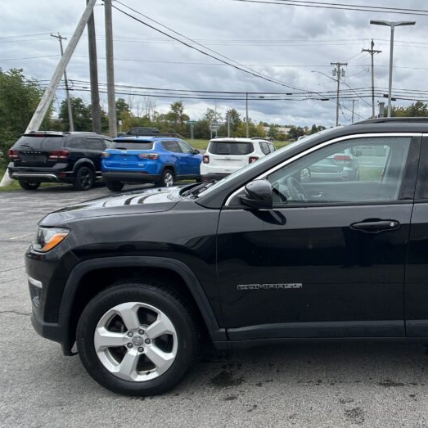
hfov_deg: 36.1
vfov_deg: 37.5
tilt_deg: -8.5
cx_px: 350
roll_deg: -1.5
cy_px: 199
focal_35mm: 45
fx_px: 629
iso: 50
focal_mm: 5.7
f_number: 1.5
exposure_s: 1/2165
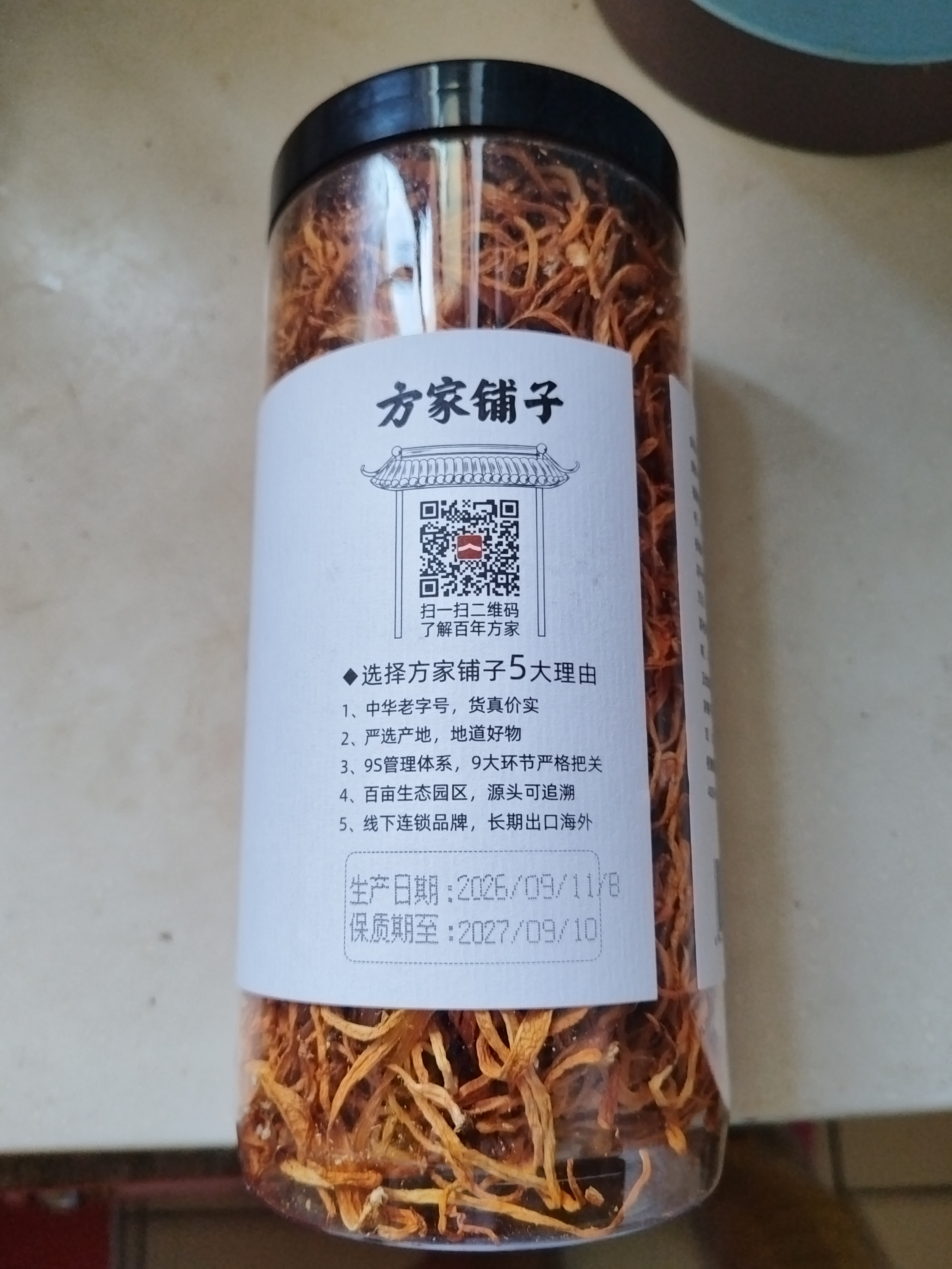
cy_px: 634
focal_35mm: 23
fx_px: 843
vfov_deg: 73.9
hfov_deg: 58.9
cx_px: 476
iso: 1650
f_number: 1.9
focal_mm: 5.52
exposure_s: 1/100
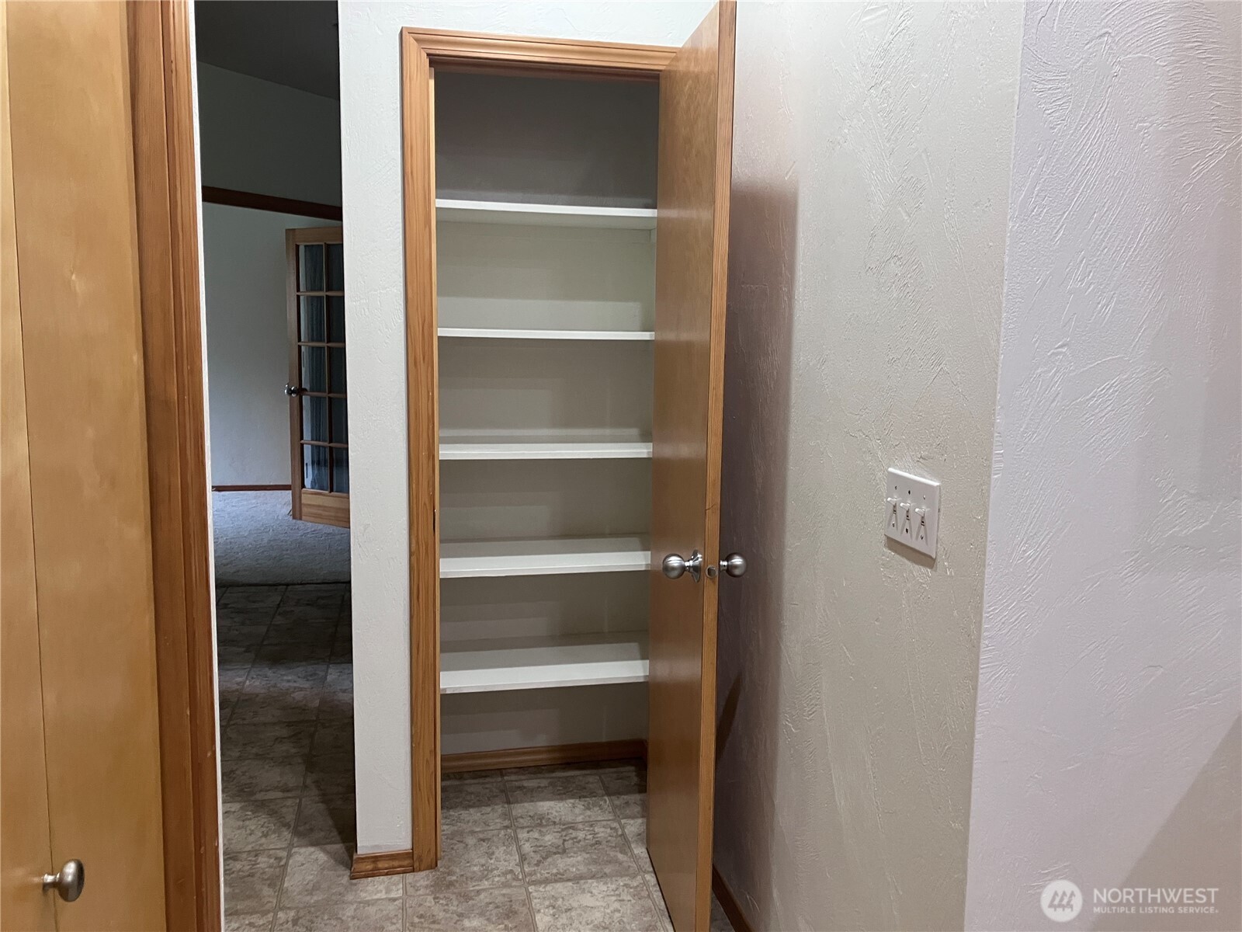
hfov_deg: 63.4
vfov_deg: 49.7
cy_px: 466
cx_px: 621
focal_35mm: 28
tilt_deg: -7.9
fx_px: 1005
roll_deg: -1.3
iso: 160
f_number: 1.8
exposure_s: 1/60
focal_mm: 3.99
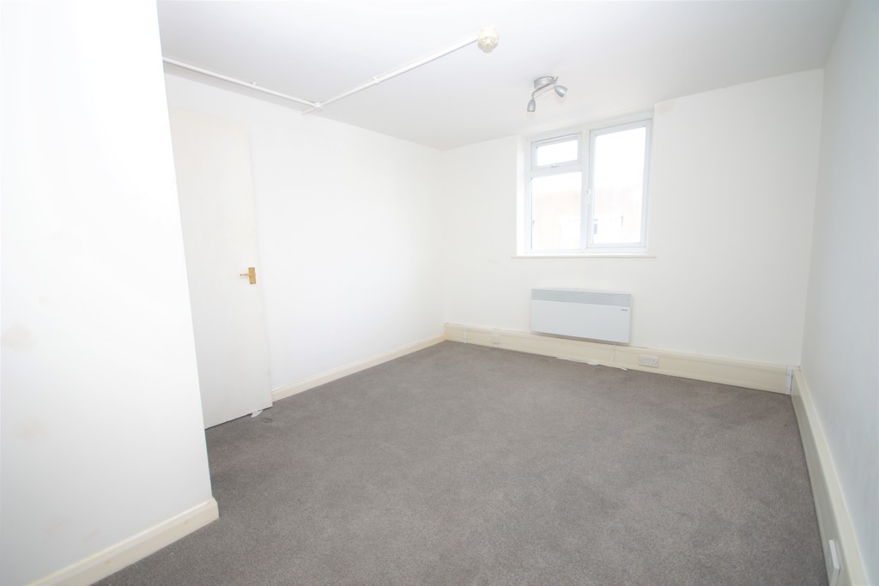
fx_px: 366
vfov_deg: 77.3
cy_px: 293
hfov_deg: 100.4
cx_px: 440
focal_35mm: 15
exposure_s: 1/60
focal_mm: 10
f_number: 4
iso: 160
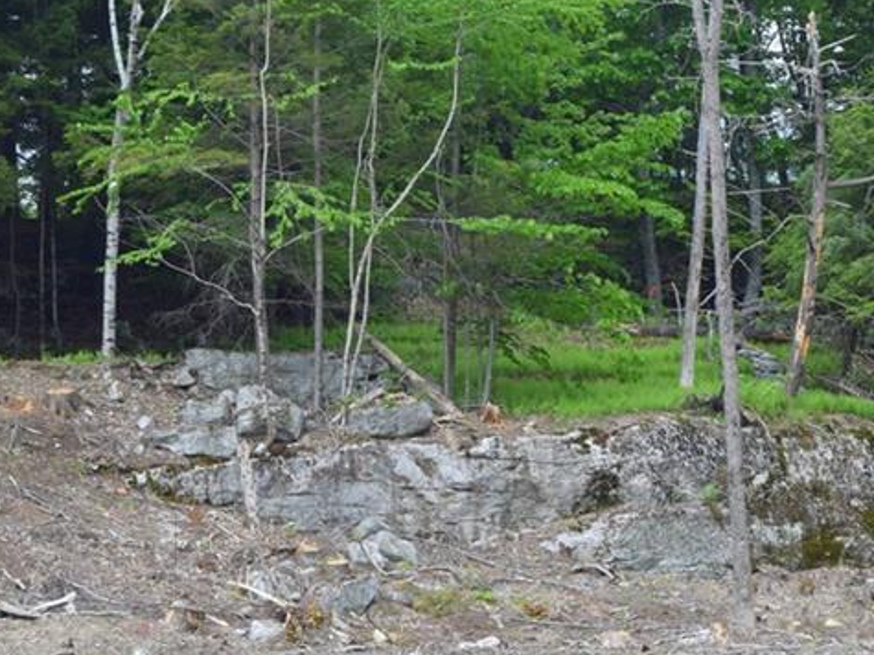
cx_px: 697
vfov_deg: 8.7
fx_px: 4317
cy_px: 344
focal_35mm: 171
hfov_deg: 11.5
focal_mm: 55
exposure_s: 1/250
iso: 360
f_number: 8
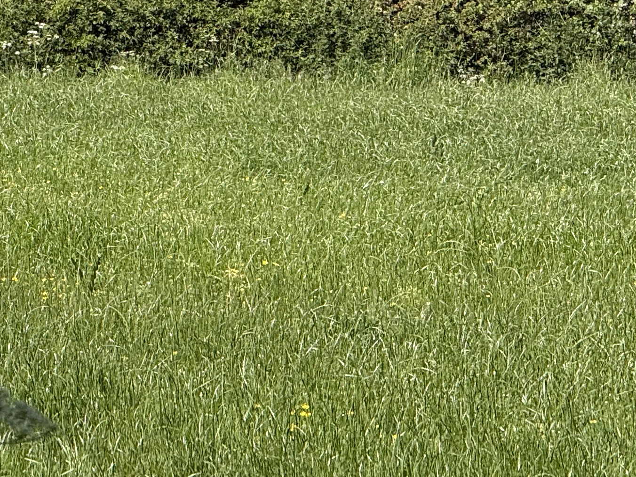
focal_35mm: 358
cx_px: -278
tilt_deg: +1.2
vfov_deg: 4.1
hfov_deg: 5.5
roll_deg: +0.1
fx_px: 6578
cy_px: -219
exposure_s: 1/1422
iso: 50
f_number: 2.8
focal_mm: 15.66
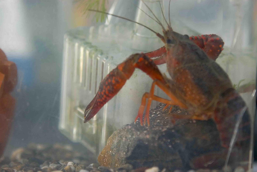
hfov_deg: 16.1
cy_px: 86
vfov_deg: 10.8
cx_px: 128
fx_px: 911
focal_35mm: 128
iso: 200
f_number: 5.6
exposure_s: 1/15
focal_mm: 85
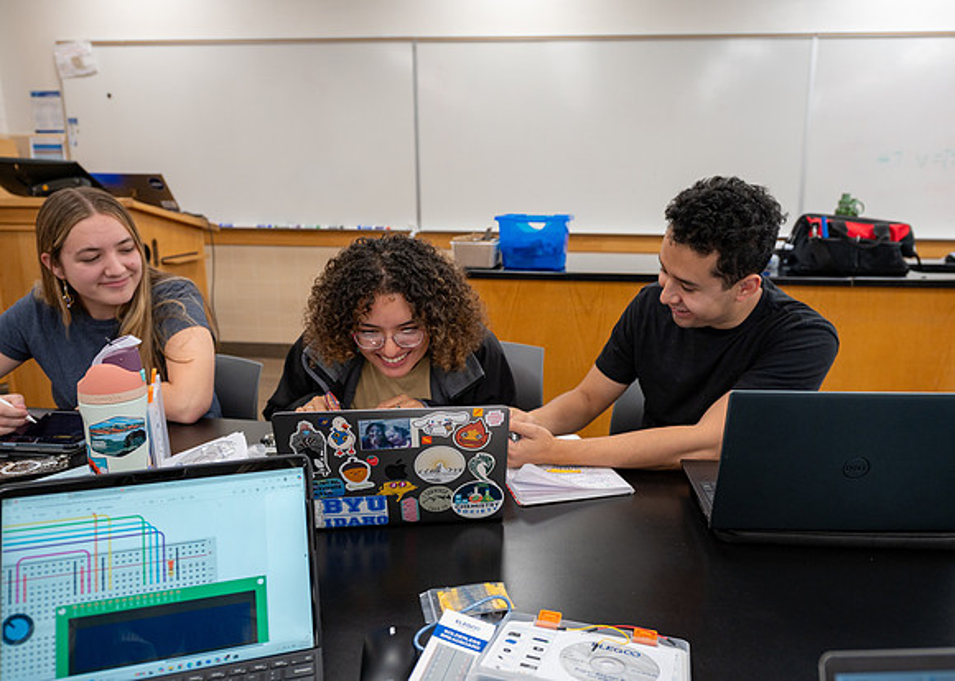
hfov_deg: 66.5
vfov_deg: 50.3
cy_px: 335
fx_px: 725
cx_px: 535
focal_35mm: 27
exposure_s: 1/160
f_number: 3.5
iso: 500
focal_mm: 24
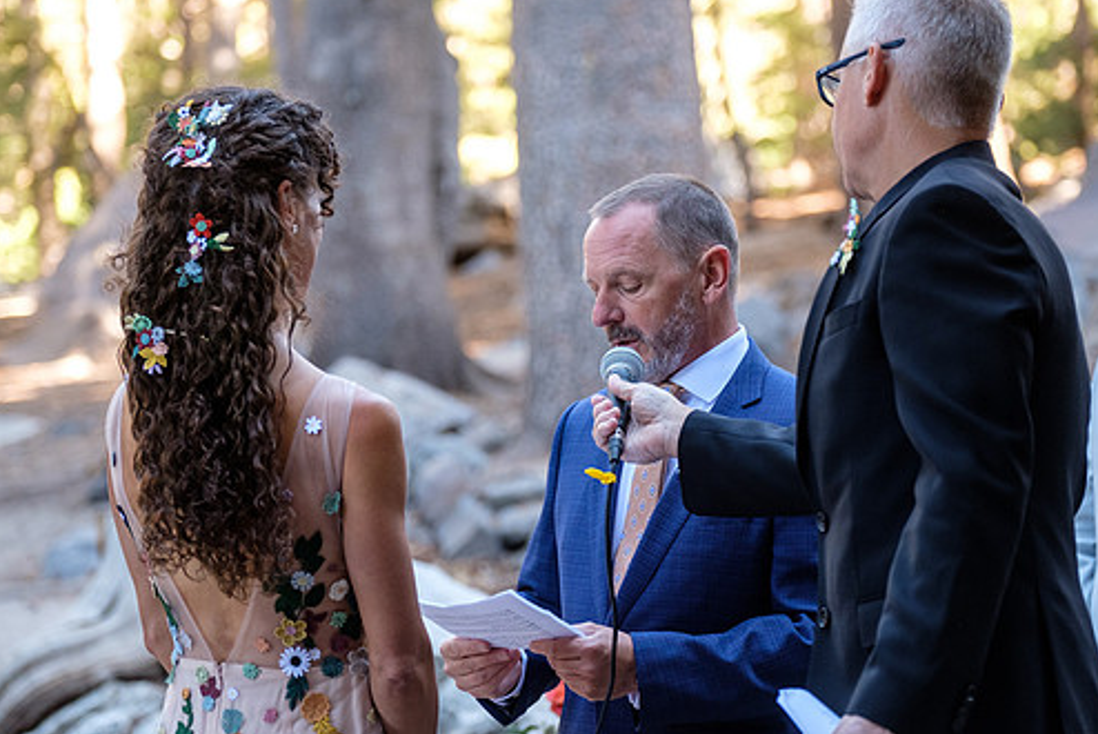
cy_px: 313
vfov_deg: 9.7
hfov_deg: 14.4
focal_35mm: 142
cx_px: 618
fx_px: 4333
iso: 1000
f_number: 2.8
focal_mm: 80.4
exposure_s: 1/210
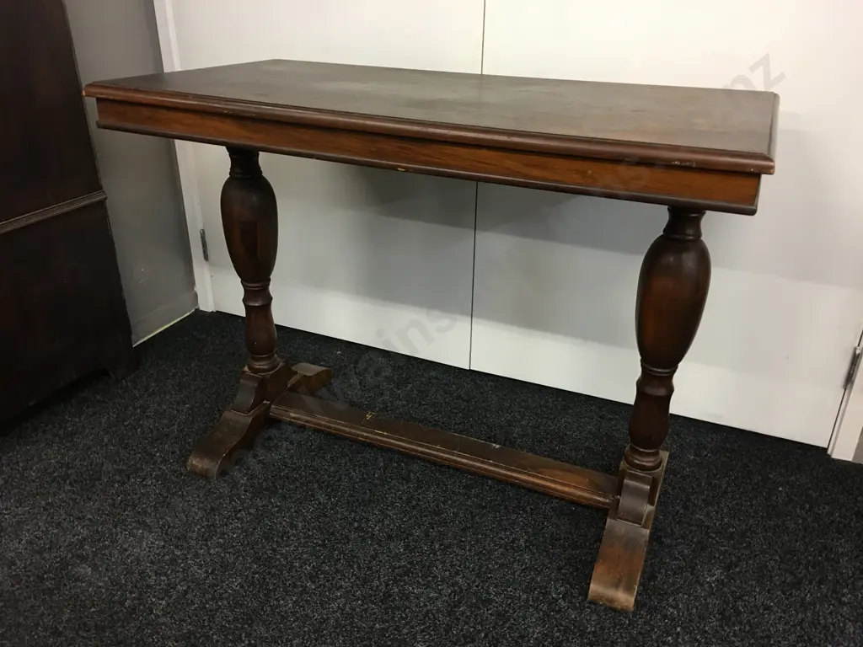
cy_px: 324
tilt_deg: -24.7
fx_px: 723
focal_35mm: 29
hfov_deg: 61.7
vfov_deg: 48.2
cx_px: 432
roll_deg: -1.7
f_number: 2.2
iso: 80
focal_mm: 4.15
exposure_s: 1/17
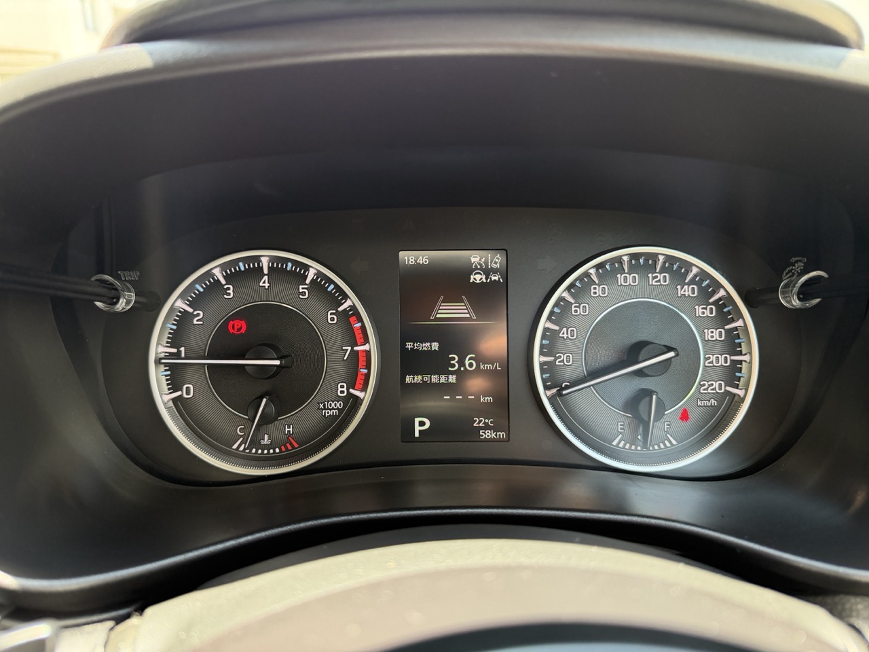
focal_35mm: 24
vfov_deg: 56.8
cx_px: 434
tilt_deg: -20.7
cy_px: 326
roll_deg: -0.8
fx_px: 602
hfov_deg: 71.6
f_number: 1.78
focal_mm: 6.76
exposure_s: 1/136
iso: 200
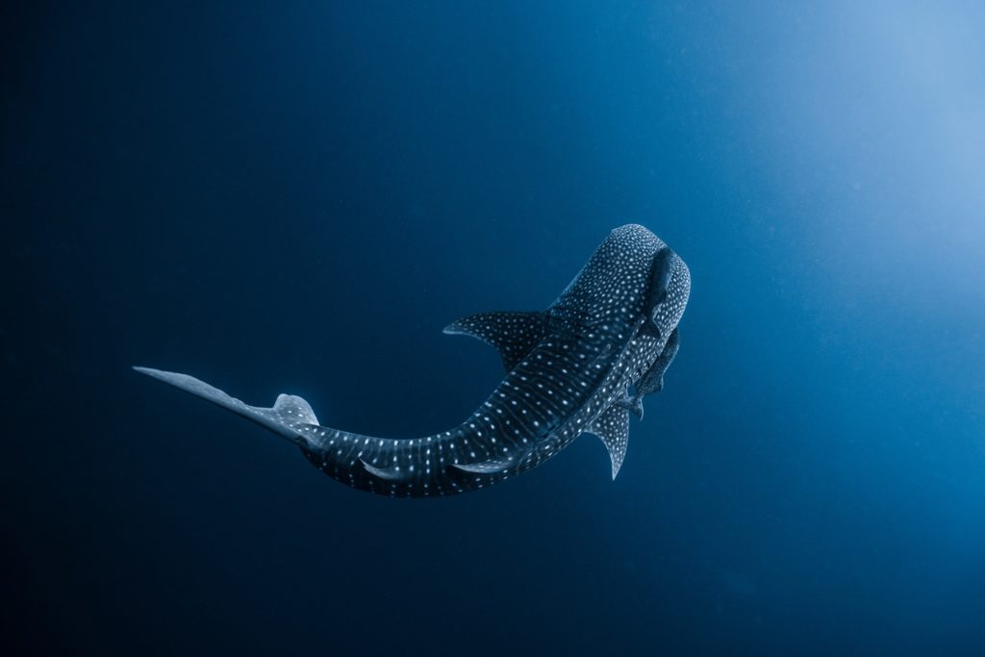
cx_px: 492
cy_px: 328
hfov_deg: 96.7
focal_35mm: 16
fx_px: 438
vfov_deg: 73.8
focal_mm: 16
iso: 200
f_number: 4.5
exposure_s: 1/160
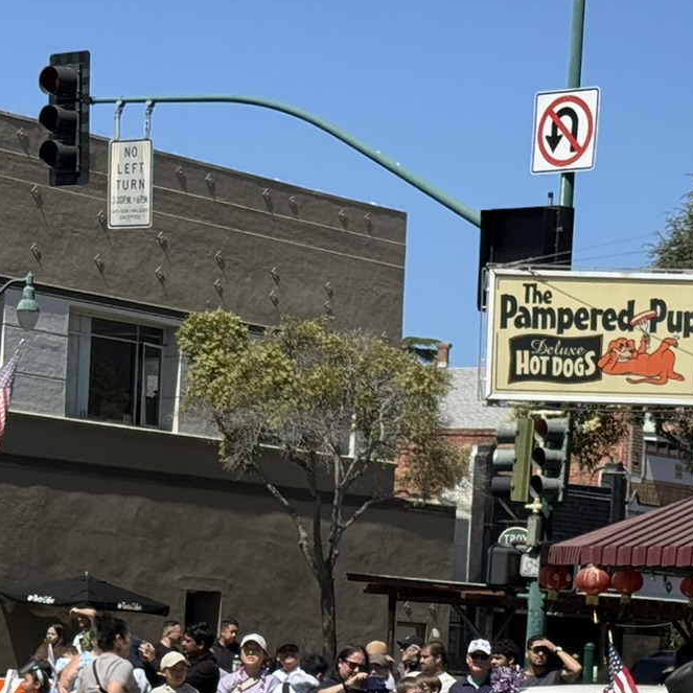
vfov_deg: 13.1
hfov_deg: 13.3
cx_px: 464
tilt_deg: +0.0
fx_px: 2967
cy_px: 756
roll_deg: -3.9
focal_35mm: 131
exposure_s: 1/6024
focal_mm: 6.76
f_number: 1.78
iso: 64
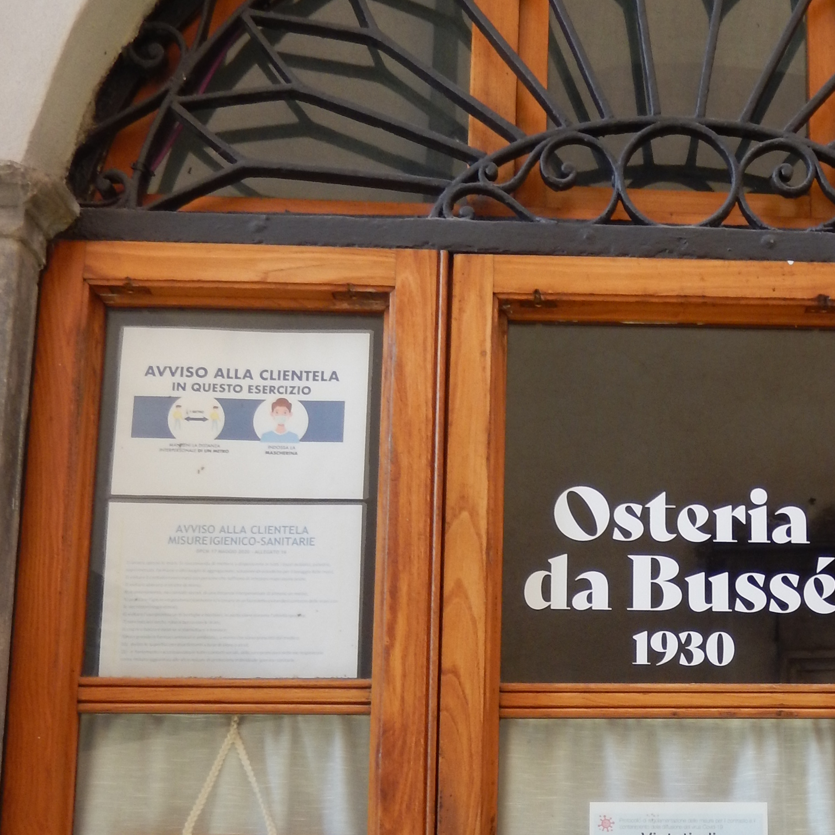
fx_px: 1528
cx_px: 681
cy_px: 646
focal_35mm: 56
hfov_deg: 29.8
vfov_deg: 30.0
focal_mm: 4.5
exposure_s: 1/60
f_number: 3.4
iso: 125
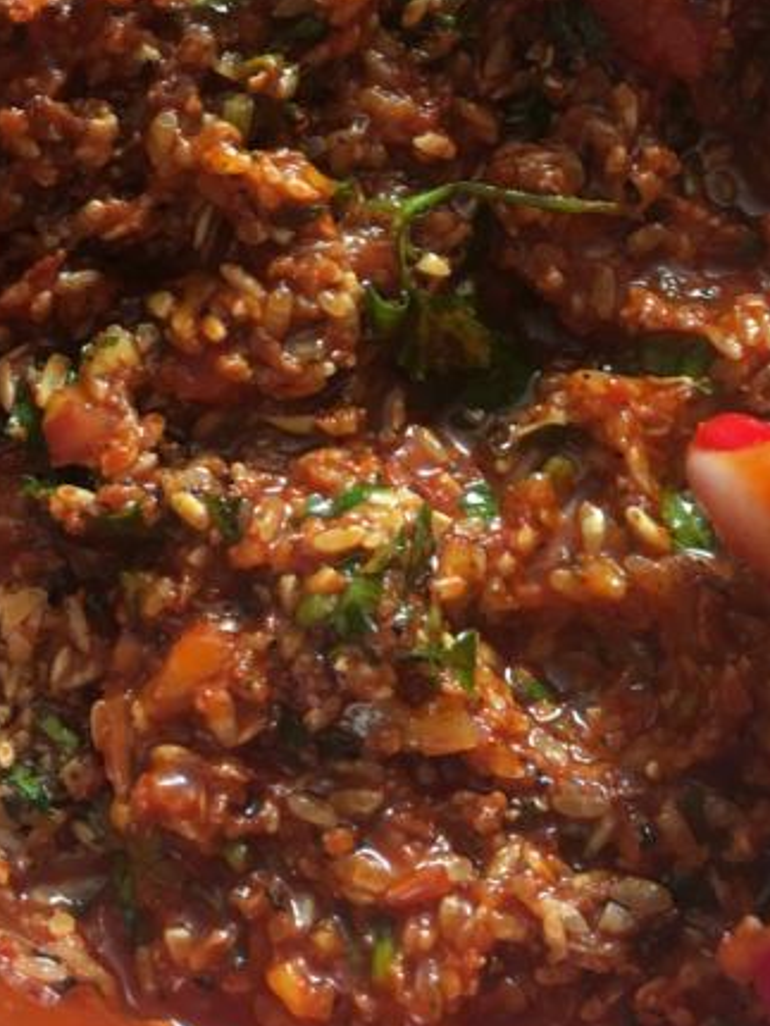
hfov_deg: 23.5
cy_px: 165
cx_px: 527
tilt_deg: -76.2
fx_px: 1837
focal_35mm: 62
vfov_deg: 30.2
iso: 100
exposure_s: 1/33
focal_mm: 4.15
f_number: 2.2
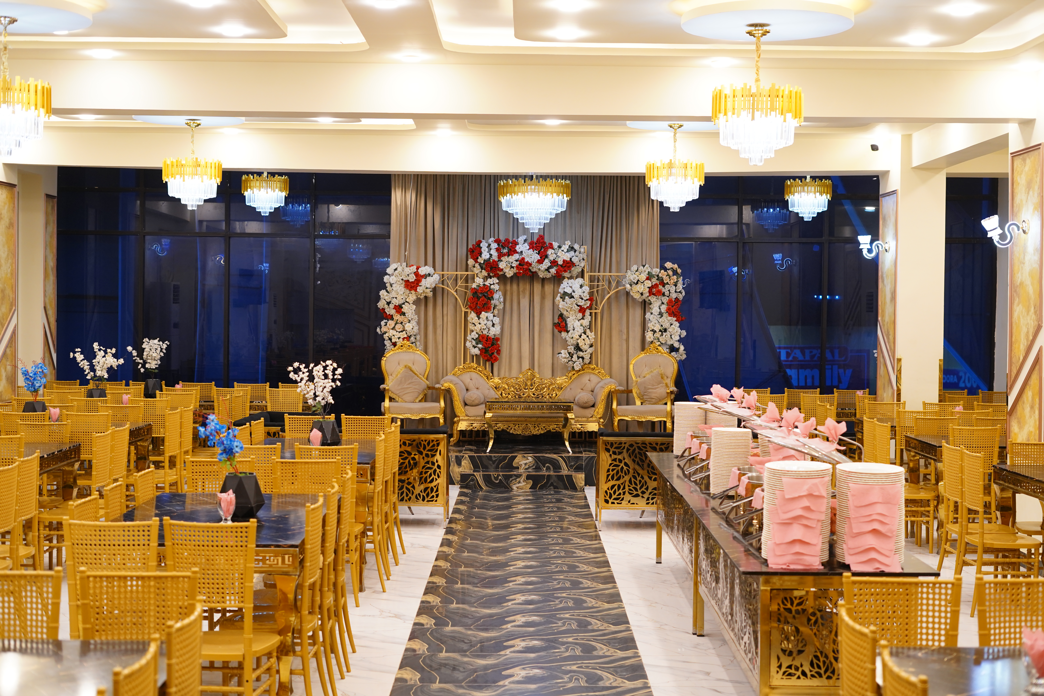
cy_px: 348
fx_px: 1450
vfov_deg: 27.0
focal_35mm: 50
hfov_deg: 39.6
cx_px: 522
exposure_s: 1/125
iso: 1000
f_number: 3.5
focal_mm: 50
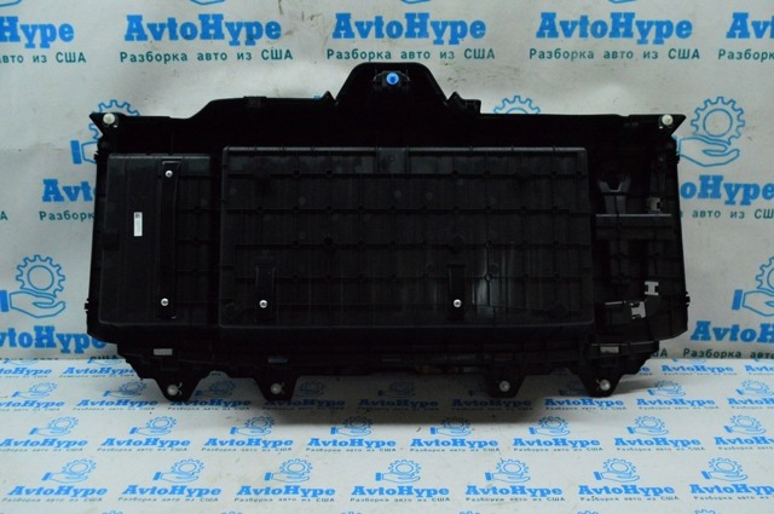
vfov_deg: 35.4
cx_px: 387
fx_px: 805
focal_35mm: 38
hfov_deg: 51.3
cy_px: 257
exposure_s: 1/500
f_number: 6.3
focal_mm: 25
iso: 6400
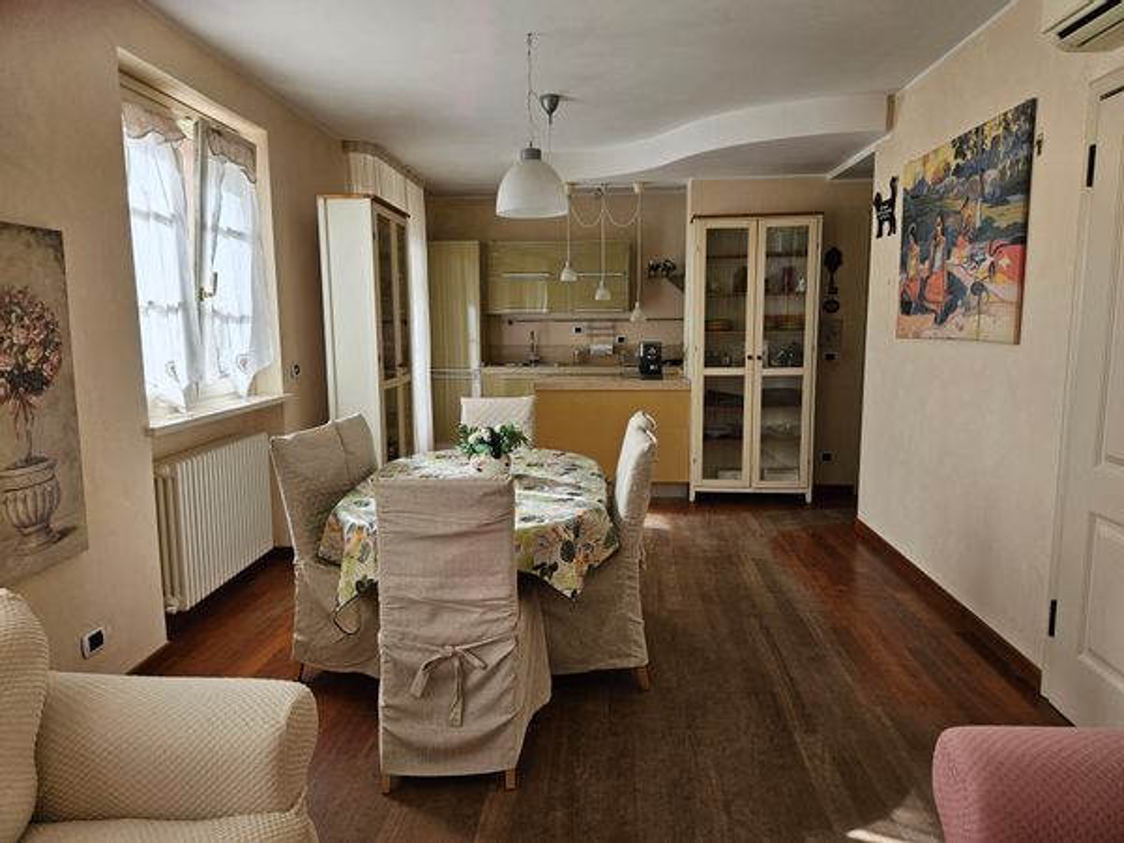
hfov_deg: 73.9
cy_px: 422
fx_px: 747
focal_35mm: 23
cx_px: 562
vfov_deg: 58.9
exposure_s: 1/180
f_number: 1.8
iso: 80
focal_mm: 5.4
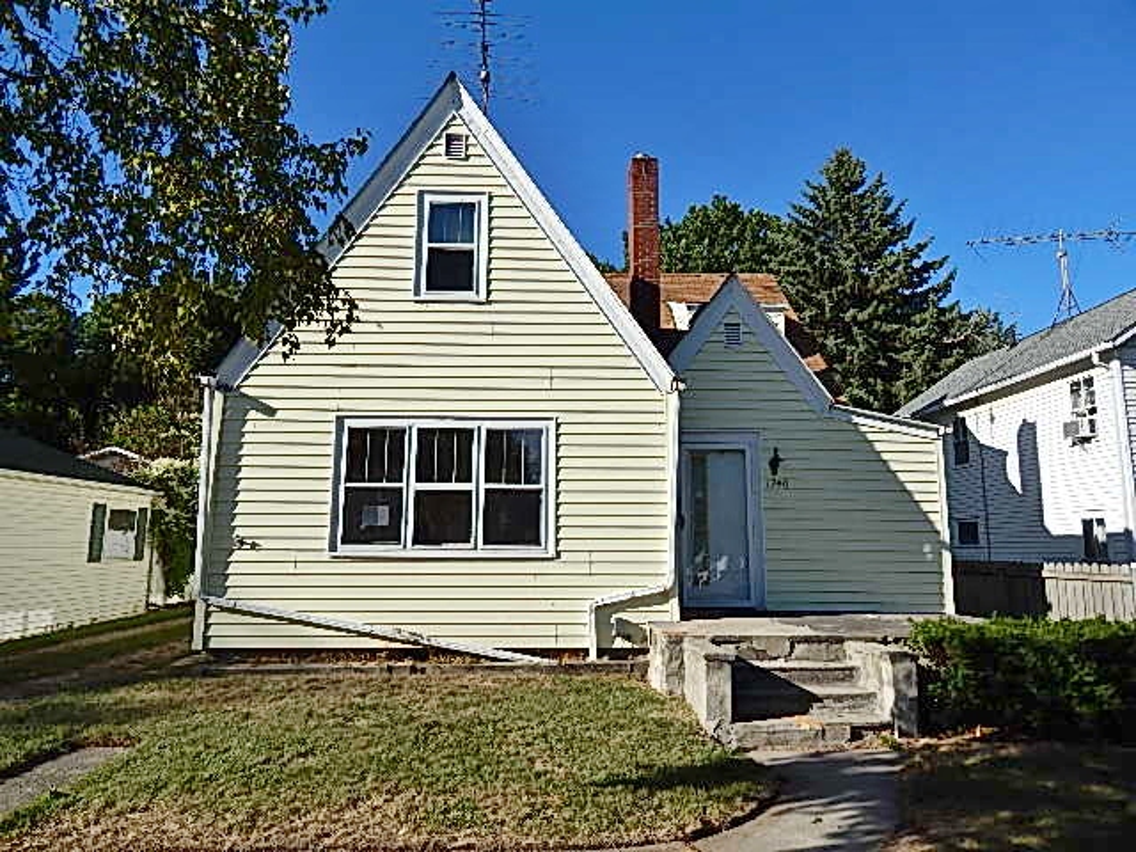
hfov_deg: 73.9
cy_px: 426
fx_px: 755
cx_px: 568
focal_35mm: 23
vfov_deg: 58.9
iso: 125
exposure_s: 1/640
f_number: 6
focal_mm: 4
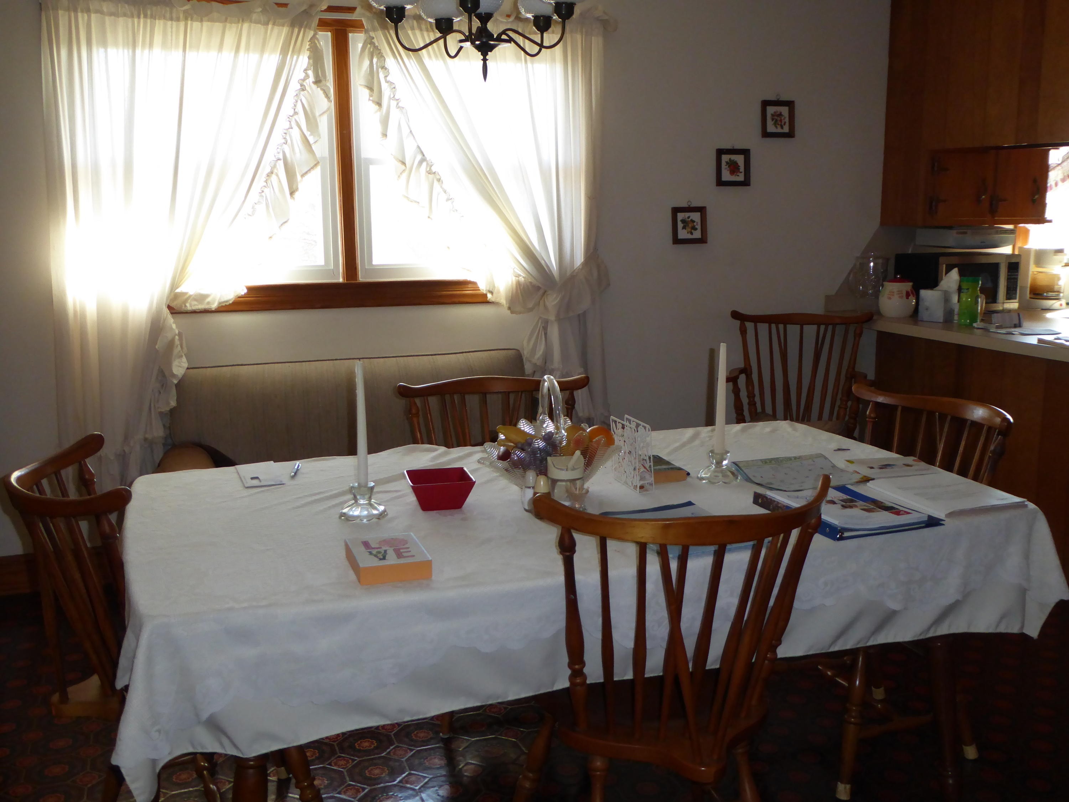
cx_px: 534
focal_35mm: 36
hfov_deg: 51.4
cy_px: 401
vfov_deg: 39.7
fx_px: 1112
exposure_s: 1/60
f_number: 3.7
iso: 320
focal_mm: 6.3
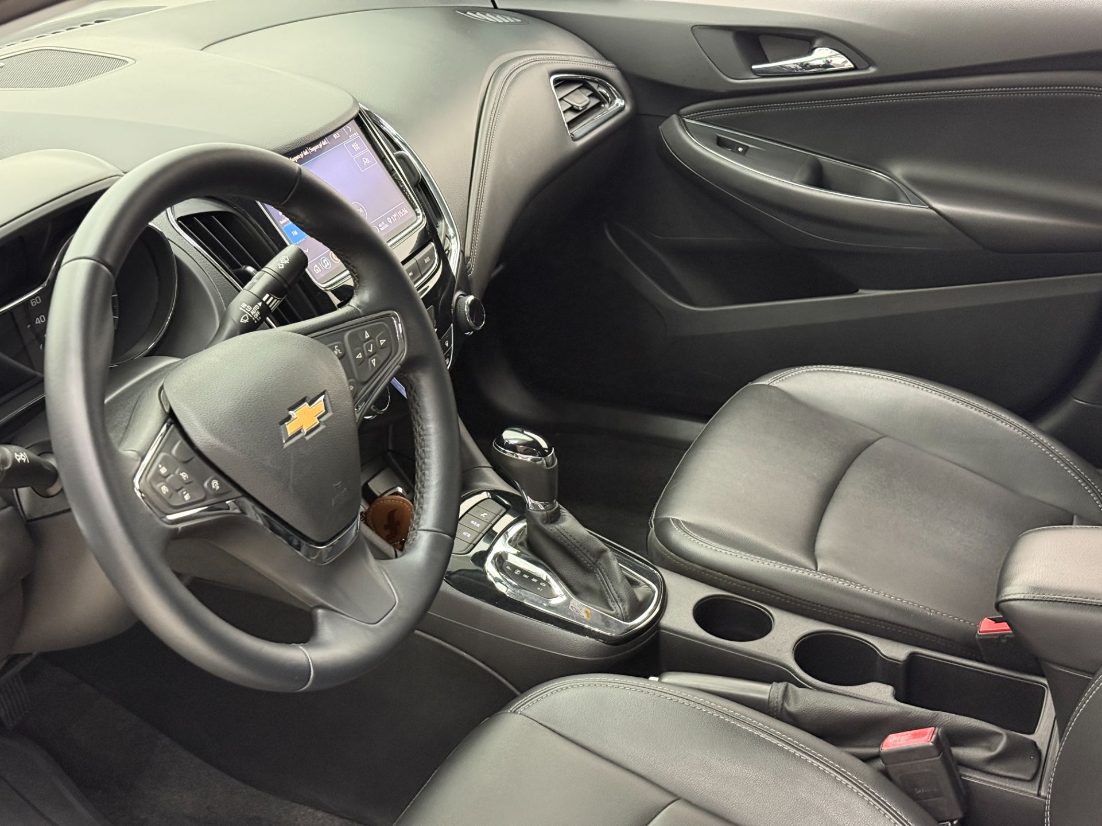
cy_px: 413
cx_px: 551
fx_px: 1528
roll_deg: +2.0
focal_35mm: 48
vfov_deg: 30.3
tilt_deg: -27.0
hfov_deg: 39.7
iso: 500
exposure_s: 1/30
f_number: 1.78
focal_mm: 6.76
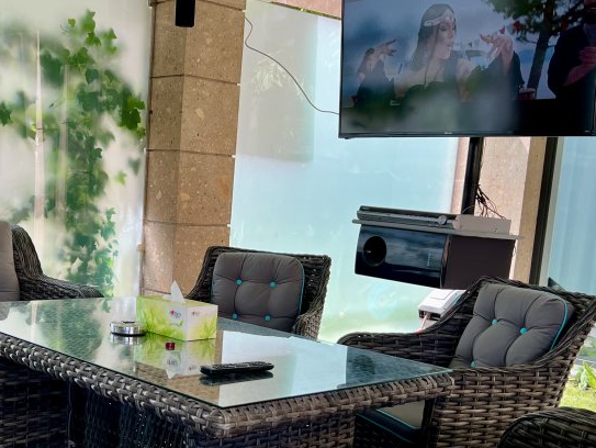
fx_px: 844
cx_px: 199
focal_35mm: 49
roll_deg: -4.1
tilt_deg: -9.2
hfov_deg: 38.4
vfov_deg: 29.4
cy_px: 320
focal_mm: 5.7
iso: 50
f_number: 1.5
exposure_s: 1/342
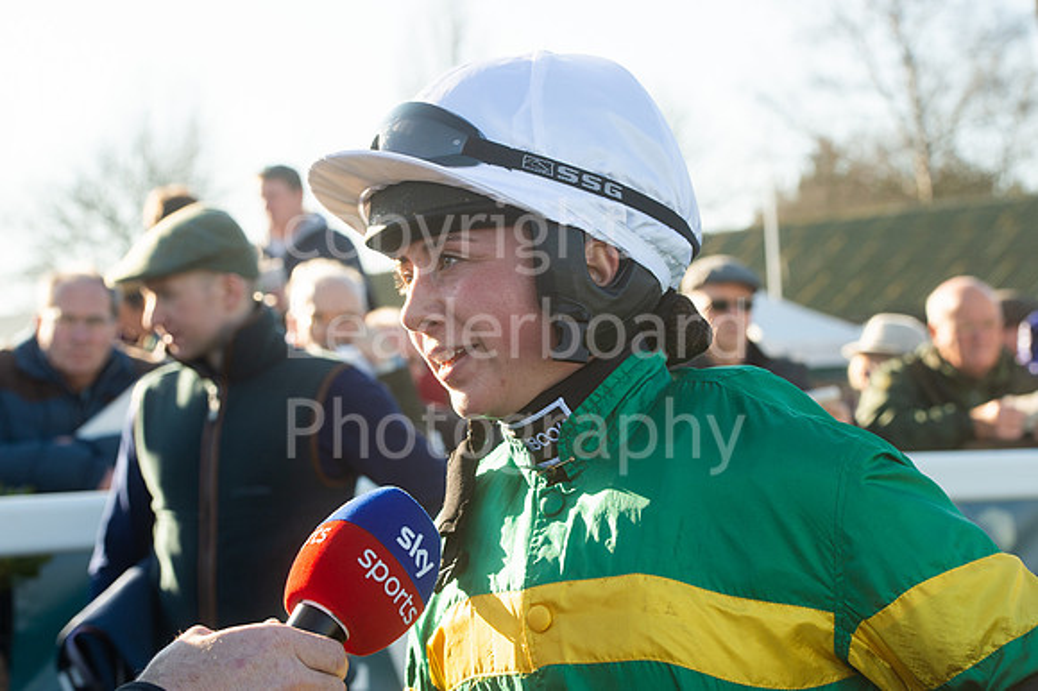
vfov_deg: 16.1
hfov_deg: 23.9
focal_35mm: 85
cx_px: 519
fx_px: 2449
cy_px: 346
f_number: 8
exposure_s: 1/500
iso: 400
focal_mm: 85
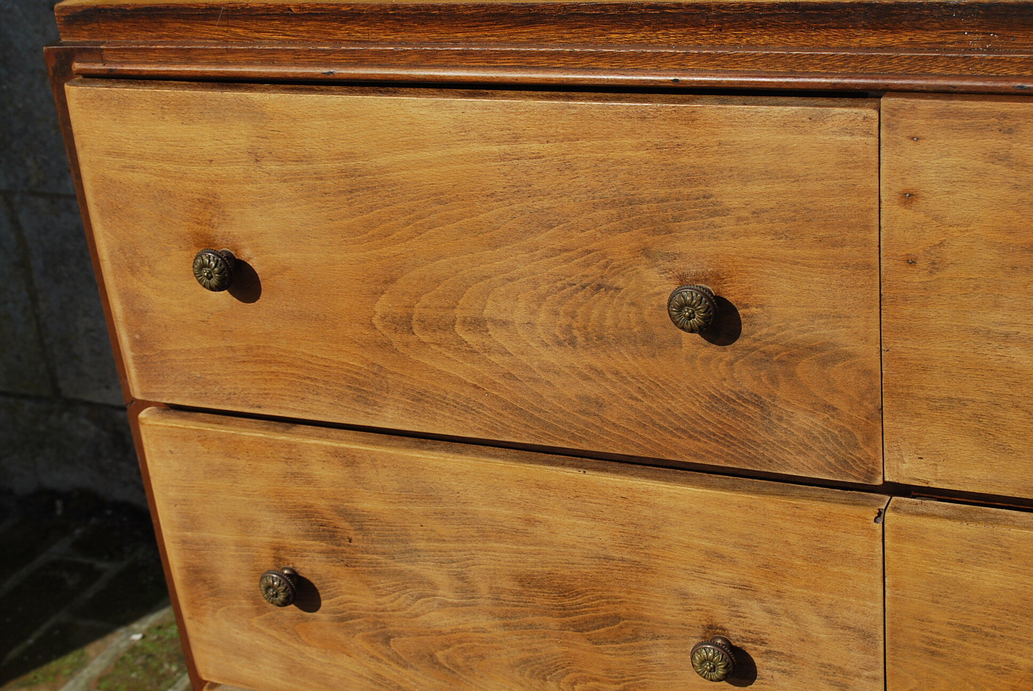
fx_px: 1638
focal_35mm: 57
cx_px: 516
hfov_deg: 35.0
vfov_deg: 23.8
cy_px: 346
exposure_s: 1/320
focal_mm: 38
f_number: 9
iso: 100
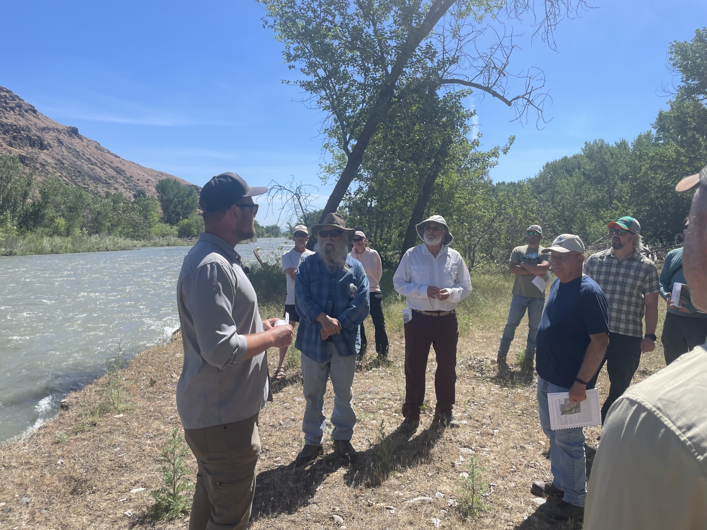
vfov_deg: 53.1
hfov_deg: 67.3
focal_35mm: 26
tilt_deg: -2.9
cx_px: 354
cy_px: 265
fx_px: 531
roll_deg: -0.7
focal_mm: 4.2
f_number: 1.6
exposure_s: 1/2747
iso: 32
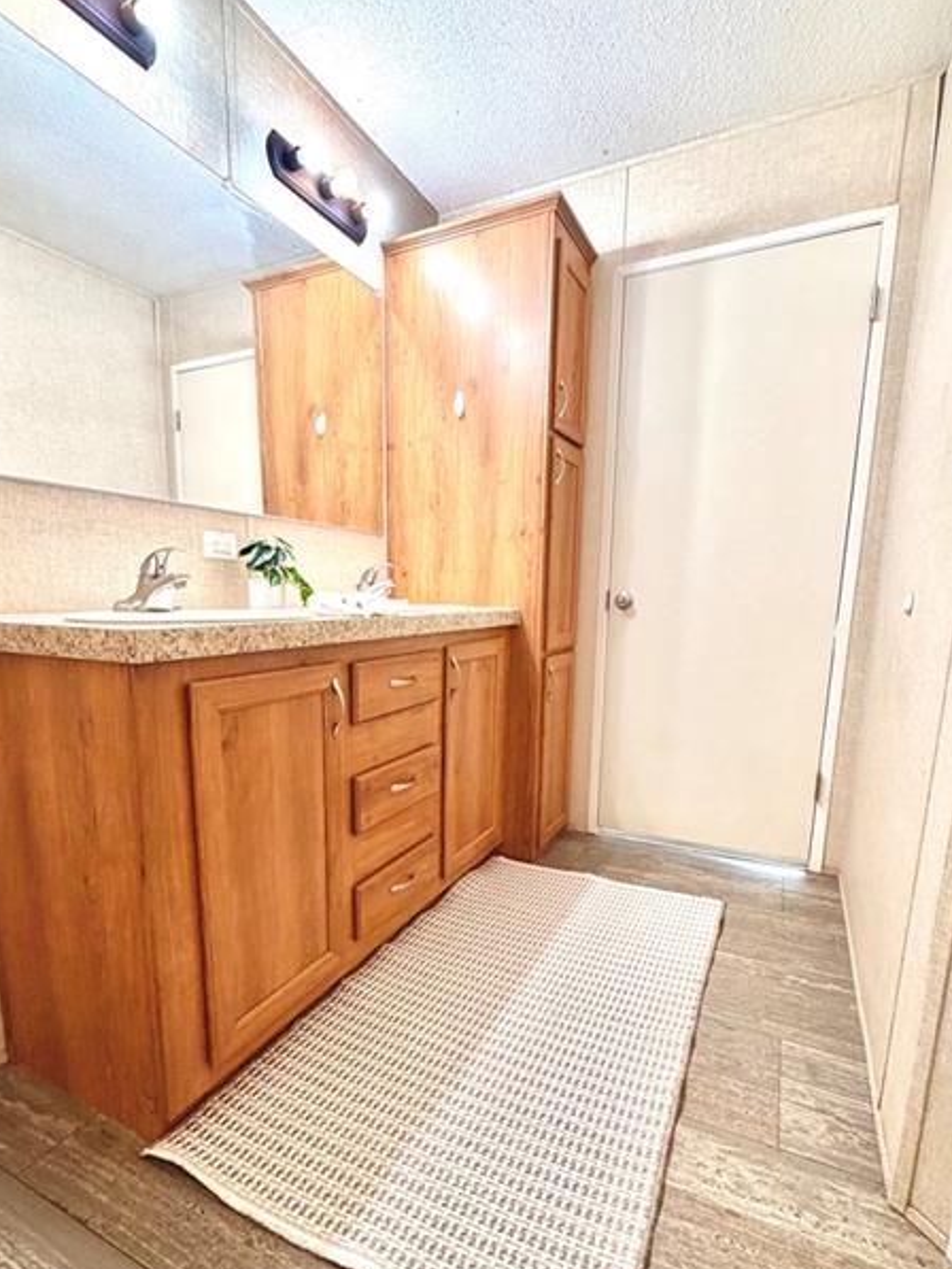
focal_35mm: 18
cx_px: 442
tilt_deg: -10.3
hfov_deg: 71.5
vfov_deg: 87.2
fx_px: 660
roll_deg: -0.9
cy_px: 723
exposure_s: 1/120
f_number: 2.2
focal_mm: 2.22
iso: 250
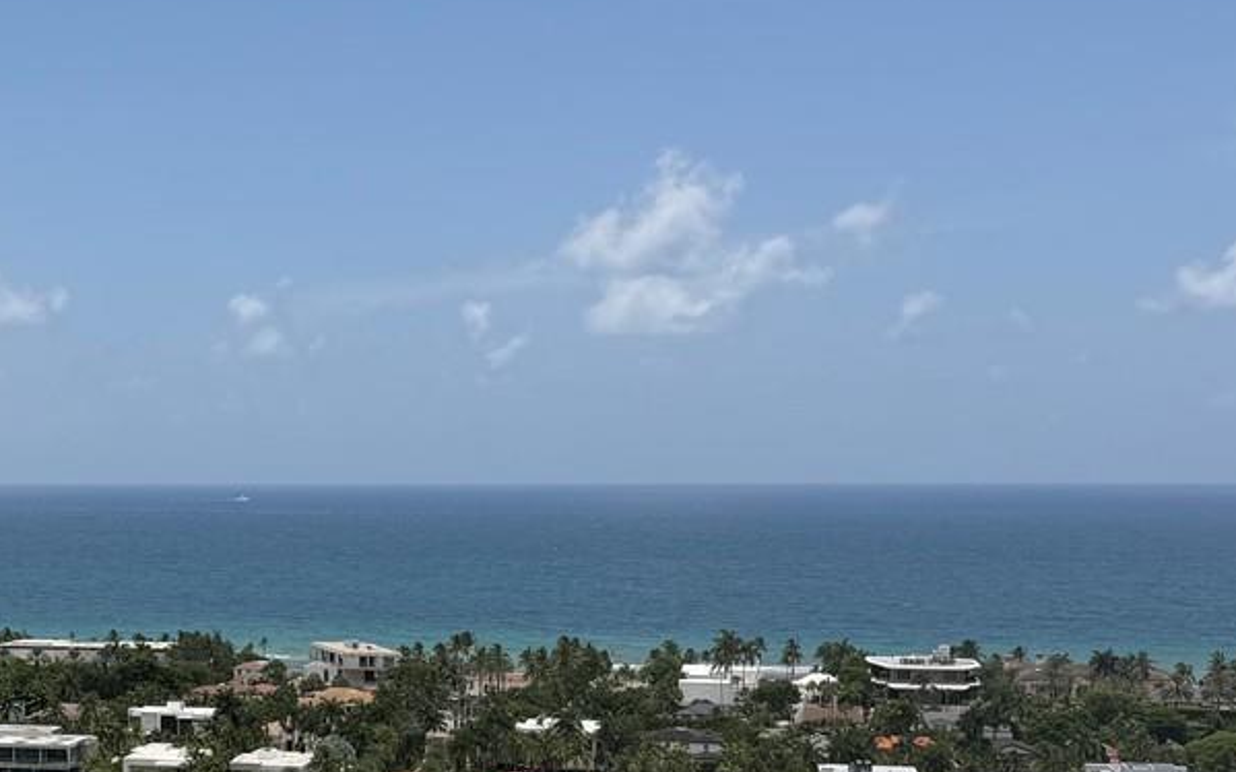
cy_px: 646
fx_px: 2290
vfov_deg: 18.9
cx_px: 111
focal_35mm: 68
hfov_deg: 28.9
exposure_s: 1/7353
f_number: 1.78
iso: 80
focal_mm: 6.76
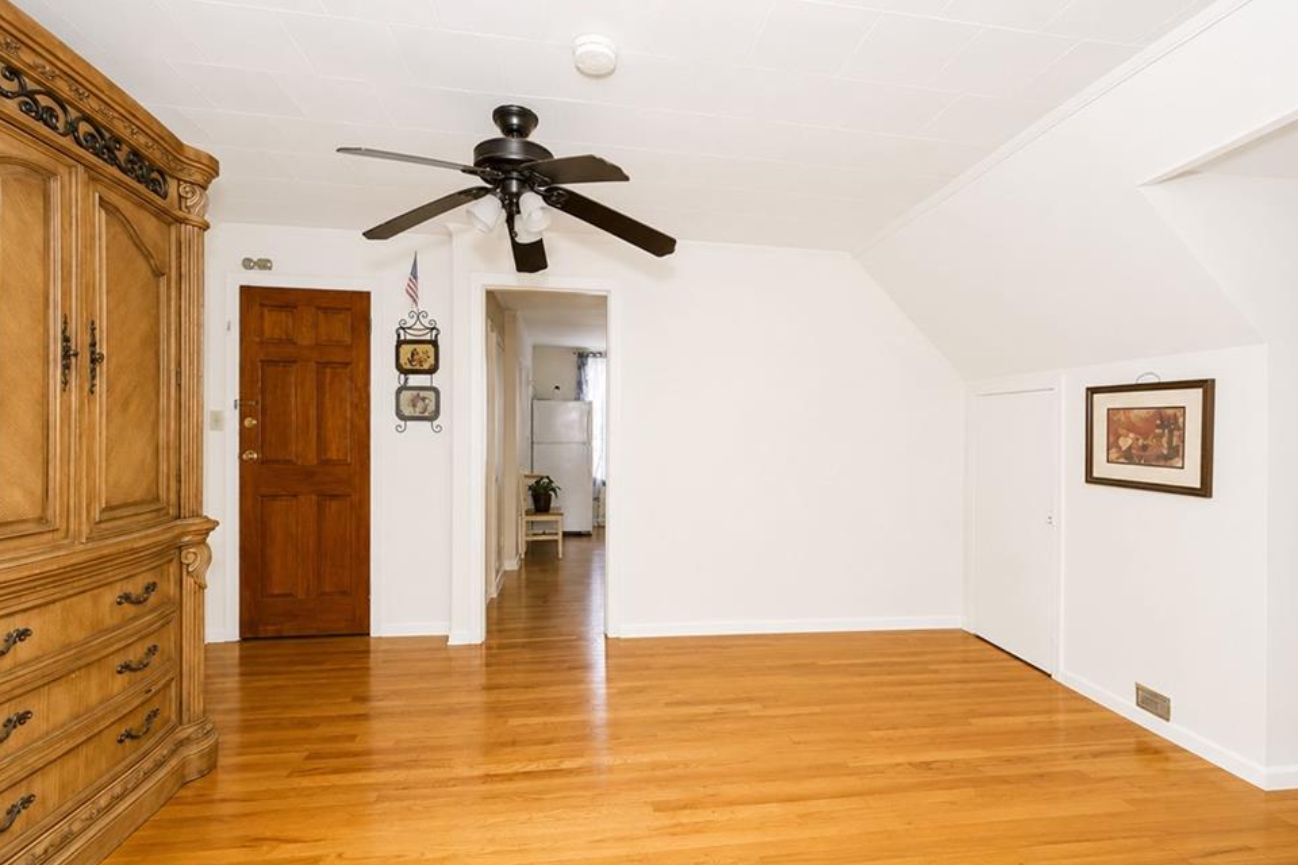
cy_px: 450
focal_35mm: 16
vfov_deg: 73.7
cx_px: 679
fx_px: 577
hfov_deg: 96.7
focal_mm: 10
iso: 2000
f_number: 7.1
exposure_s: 1/60
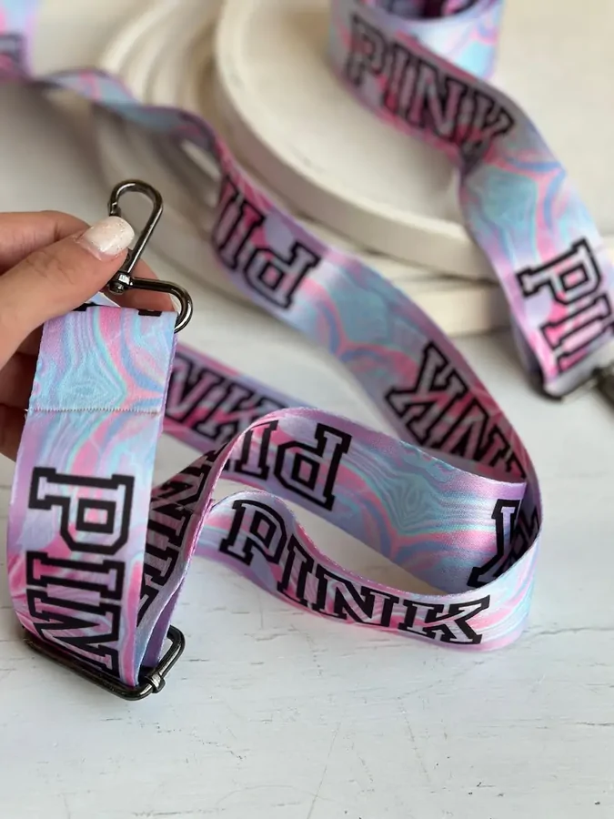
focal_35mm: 48
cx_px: 307
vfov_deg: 39.7
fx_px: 1135
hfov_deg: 30.3
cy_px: 410
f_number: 1.78
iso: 100
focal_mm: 6.86
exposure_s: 1/158
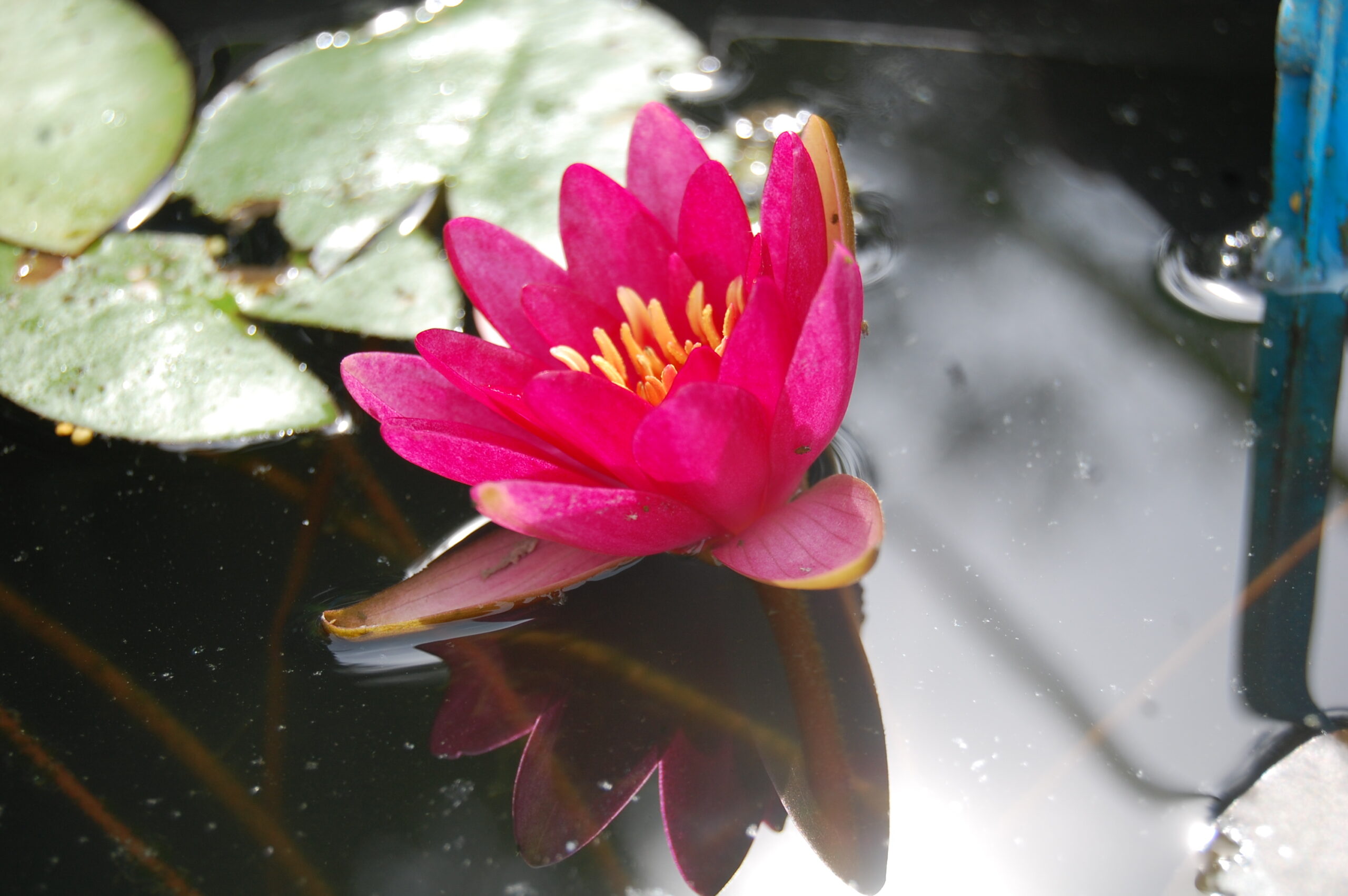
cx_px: 674
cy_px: 448
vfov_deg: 16.5
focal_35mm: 82
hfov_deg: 24.6
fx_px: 3086
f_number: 7.1
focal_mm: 55
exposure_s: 1/200
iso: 200
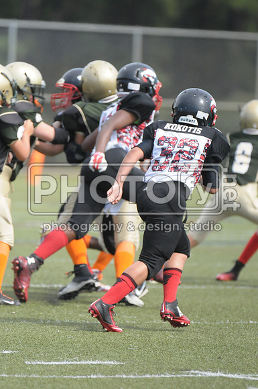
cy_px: 194
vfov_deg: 3.9
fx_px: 5660
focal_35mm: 525
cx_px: 129
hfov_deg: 2.6
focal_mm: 350
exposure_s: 1/5000
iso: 1600
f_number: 4
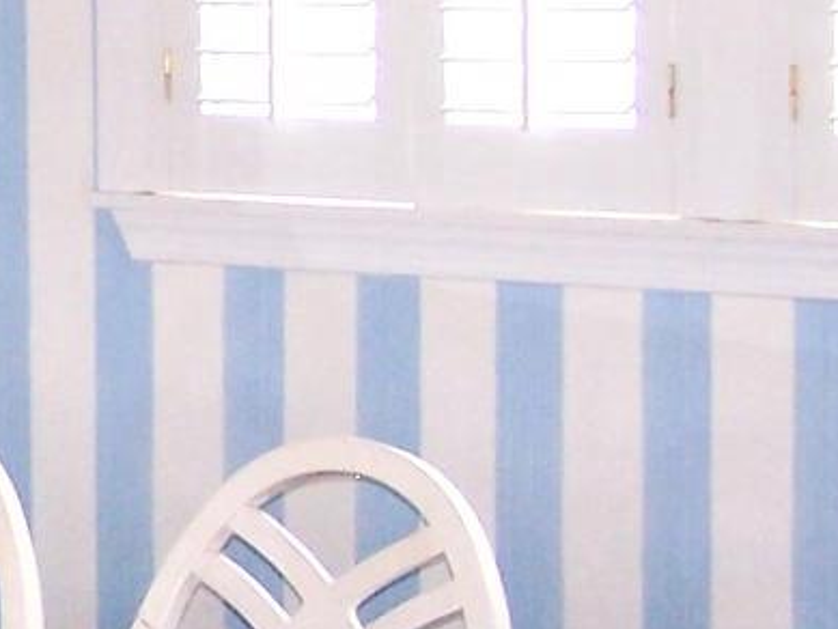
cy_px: 254
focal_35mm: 200
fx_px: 4843
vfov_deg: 7.4
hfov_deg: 9.6
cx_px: -488
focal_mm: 6.3
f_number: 2.8
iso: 140
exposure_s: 1/60
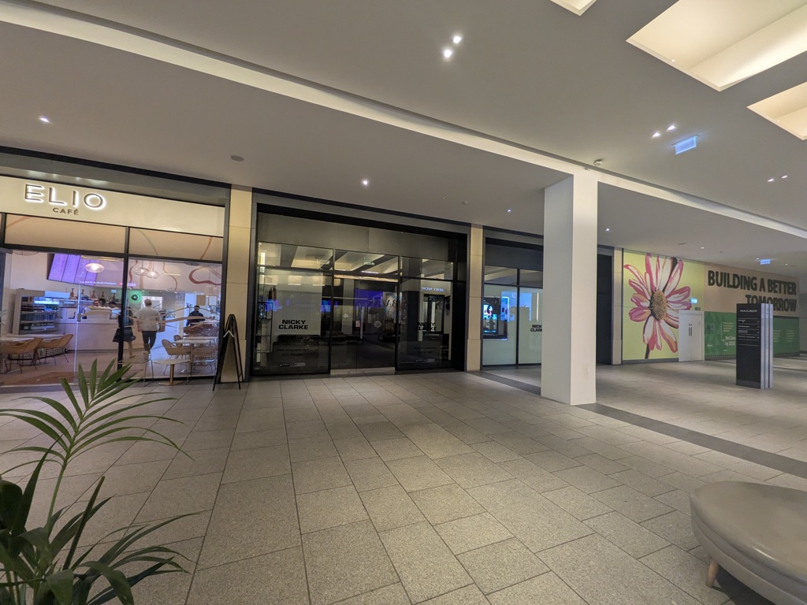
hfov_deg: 102.1
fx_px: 326
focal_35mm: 14
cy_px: 302
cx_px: 404
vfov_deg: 85.7
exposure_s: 1/50
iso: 184
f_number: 2.2
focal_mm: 1.85
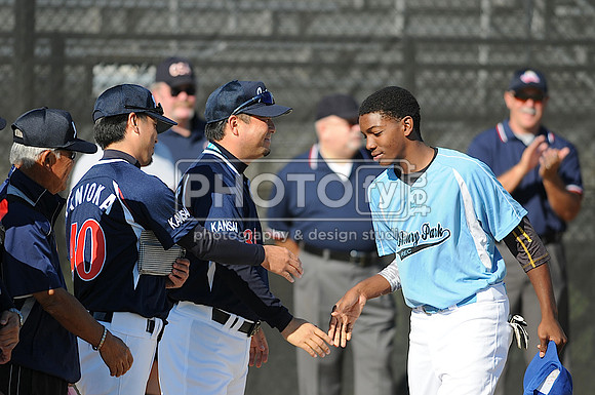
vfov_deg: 3.0
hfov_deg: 4.6
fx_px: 7427
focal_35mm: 450
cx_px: 298
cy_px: 198
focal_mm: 300
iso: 200
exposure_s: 1/1250
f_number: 4
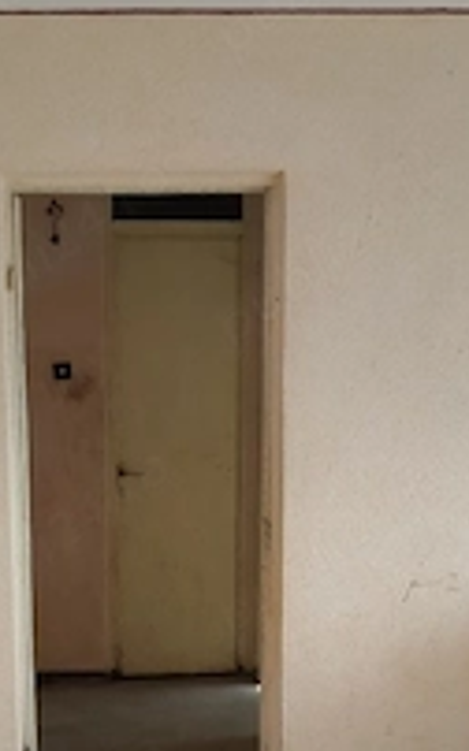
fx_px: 1249
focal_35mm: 61
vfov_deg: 32.7
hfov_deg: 21.1
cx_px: 123
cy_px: 587
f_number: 1.8
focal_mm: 3.96
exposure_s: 1/50
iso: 64
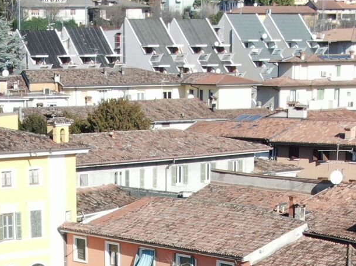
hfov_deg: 16.1
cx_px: 85
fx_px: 1254
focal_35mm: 122
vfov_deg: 11.5
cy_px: 426
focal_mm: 5.11
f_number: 3
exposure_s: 1/800
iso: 110
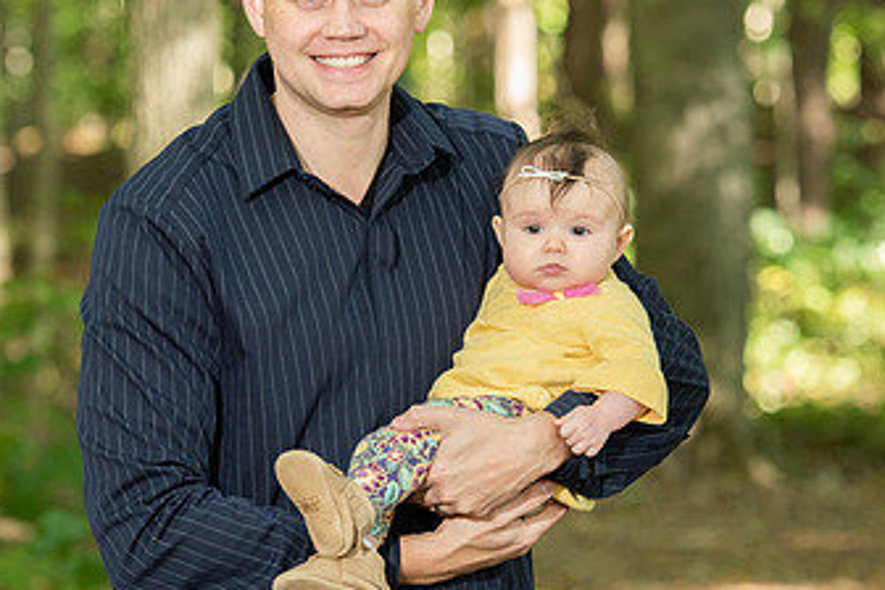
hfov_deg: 9.5
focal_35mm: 217
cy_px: 280
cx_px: 533
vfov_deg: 6.3
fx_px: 5334
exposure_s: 1/200
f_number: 4.5
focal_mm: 122
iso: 640
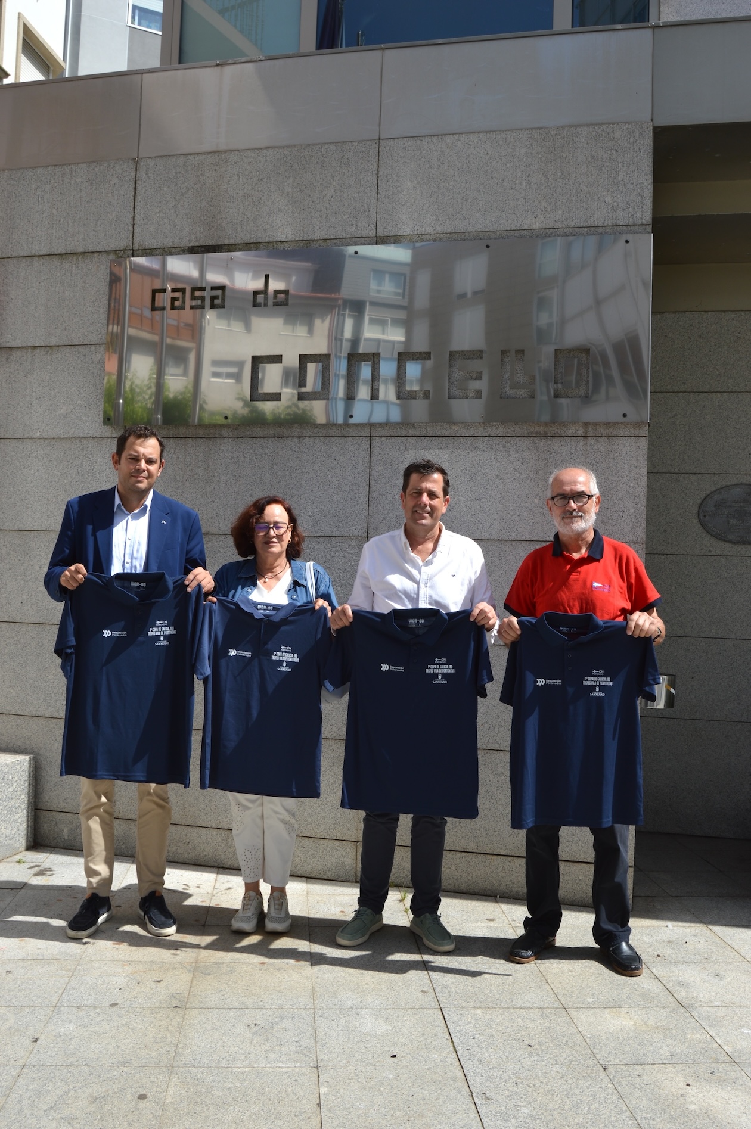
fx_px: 1034
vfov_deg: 57.3
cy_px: 564
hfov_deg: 39.9
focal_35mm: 33
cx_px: 376
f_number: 7.1
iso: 100
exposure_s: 1/200
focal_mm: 22
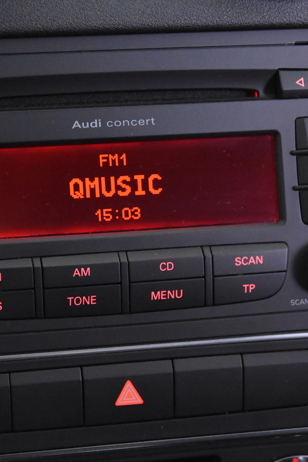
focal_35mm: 118
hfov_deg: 11.6
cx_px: 157
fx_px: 1514
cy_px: 230
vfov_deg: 17.3
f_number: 3.8
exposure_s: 1/80
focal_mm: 52
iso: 8000
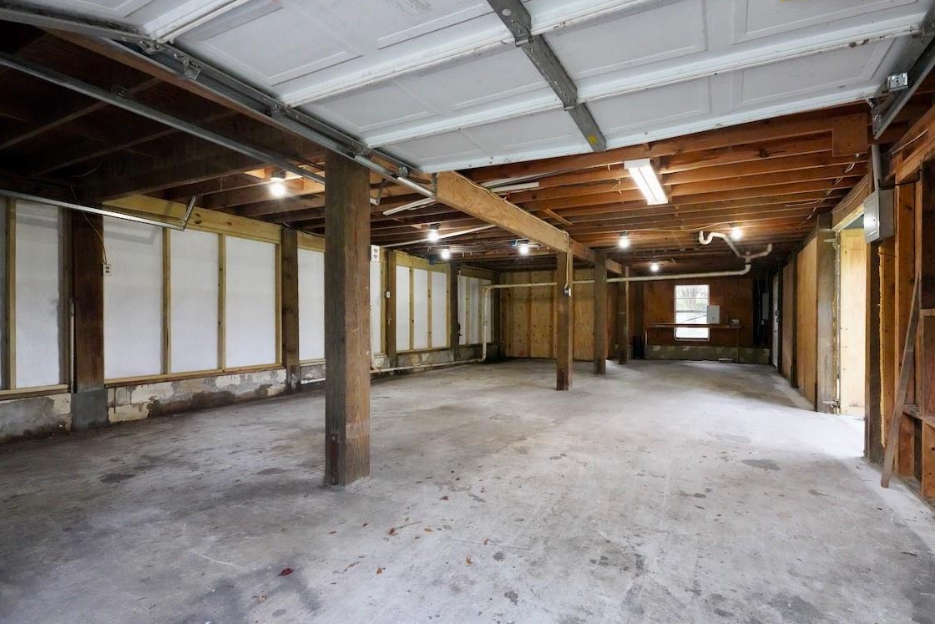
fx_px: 416
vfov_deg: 73.7
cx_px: 533
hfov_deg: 96.1
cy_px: 320
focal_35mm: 16
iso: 12800
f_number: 10
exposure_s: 1/200
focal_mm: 14
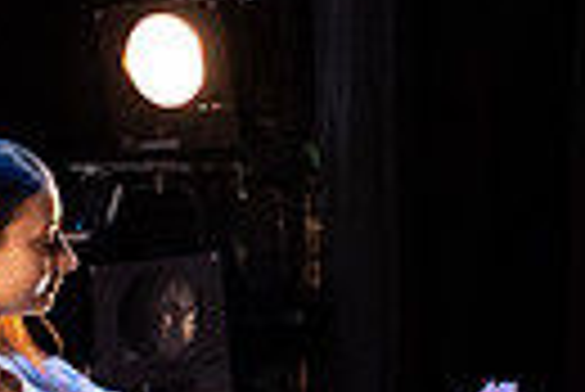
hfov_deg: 5.4
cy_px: 593
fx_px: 6166
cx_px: 550
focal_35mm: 379
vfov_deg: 3.6
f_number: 4
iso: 4000
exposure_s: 1/400
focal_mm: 65
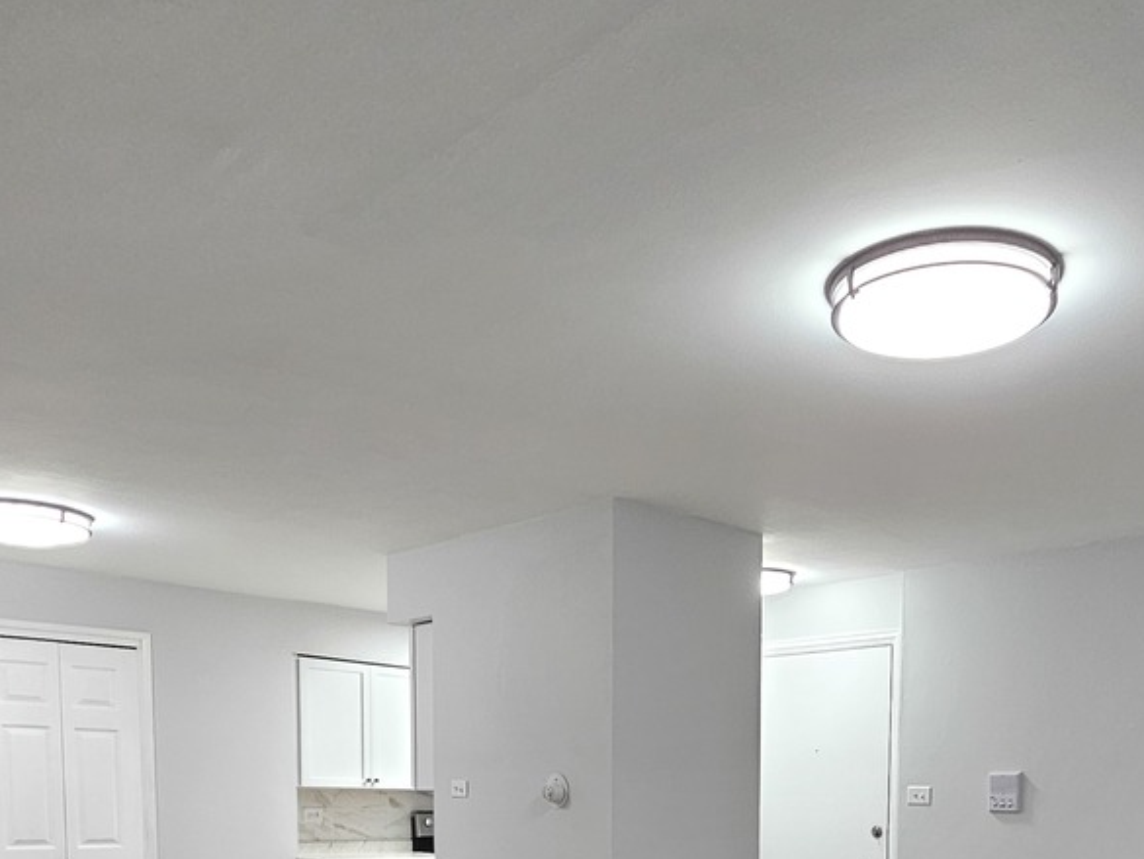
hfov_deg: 56.3
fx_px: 1058
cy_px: 892
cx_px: 700
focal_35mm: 32
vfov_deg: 38.3
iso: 160
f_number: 2.2
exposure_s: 1/60
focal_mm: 2.2
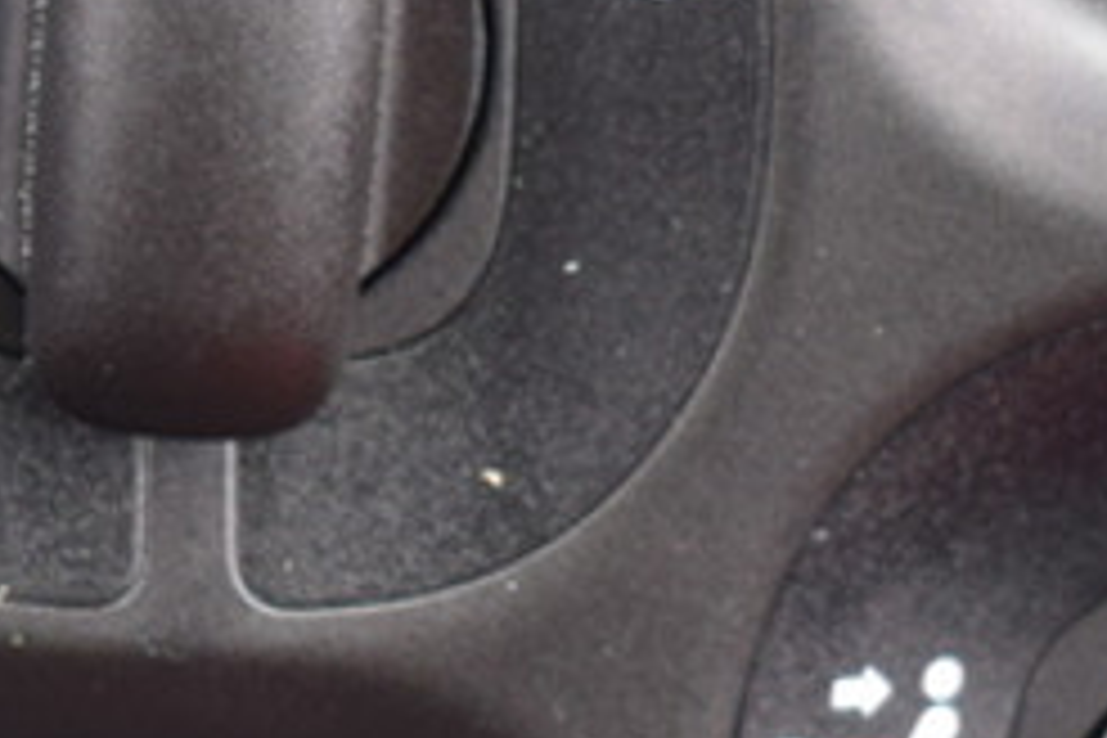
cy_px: 488
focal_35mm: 299
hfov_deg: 6.8
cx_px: -720
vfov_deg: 4.6
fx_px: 9189
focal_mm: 35
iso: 400
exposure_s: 1/60
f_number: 4.5
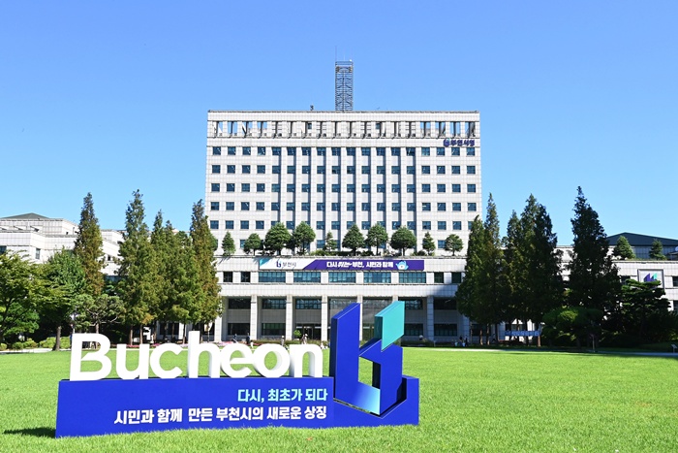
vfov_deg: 36.9
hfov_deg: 53.1
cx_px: 339
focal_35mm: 36
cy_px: 226
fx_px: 678
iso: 2000
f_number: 22
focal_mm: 36
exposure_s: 1/400
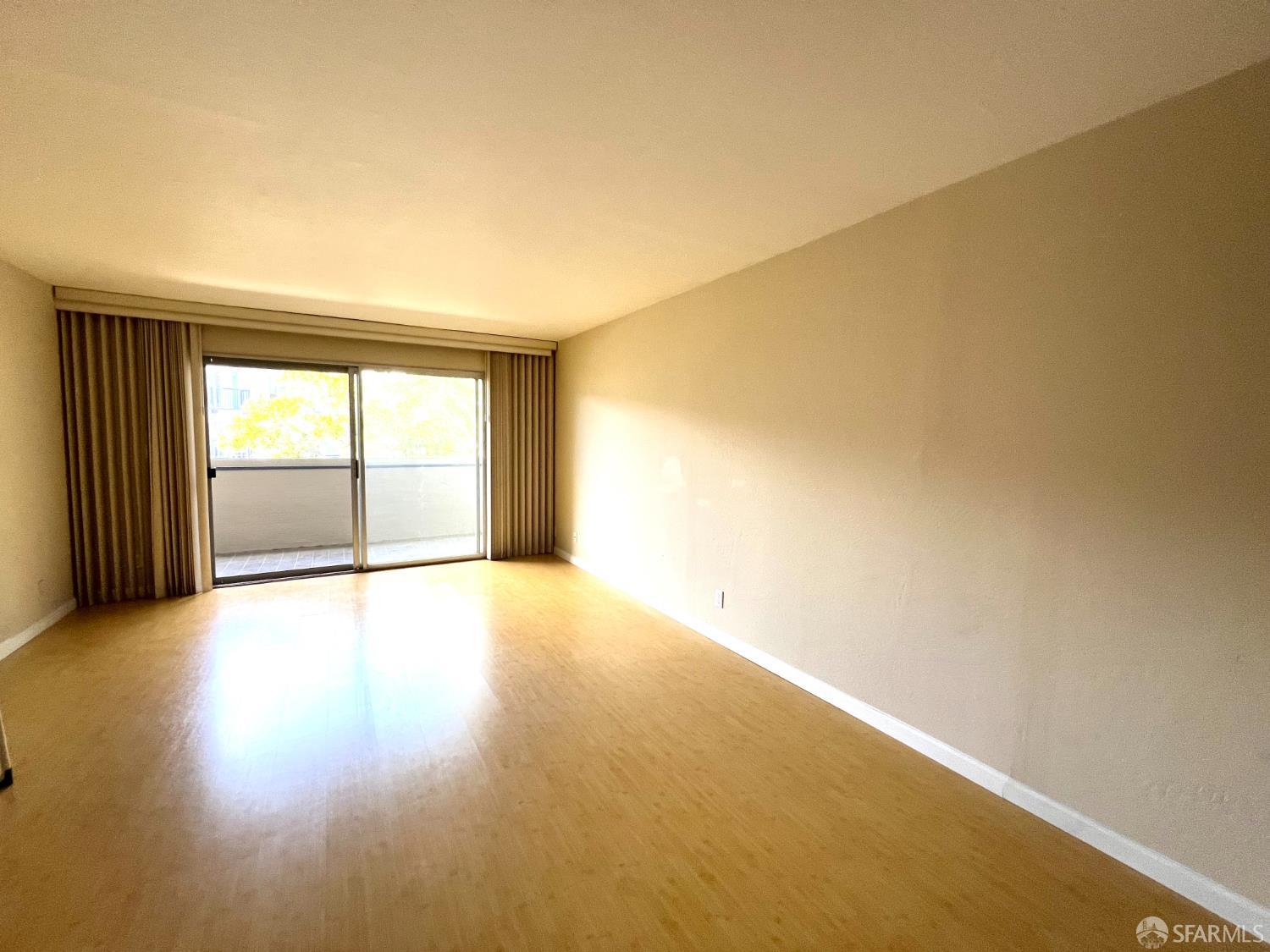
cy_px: 476
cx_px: 635
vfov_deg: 89.9
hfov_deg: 106.2
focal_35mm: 13
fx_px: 477
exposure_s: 1/99
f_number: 1.8
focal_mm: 1.57
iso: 125
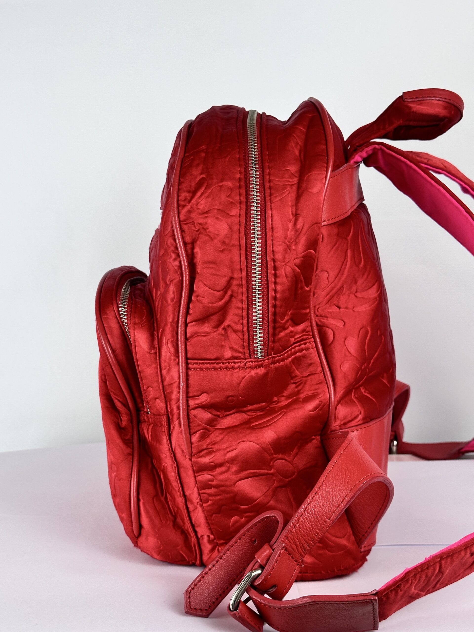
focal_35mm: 48
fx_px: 876
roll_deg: +0.0
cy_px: 316
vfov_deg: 39.7
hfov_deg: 30.3
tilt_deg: -8.8
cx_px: 237
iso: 64
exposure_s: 1/638
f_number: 1.78
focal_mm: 6.86
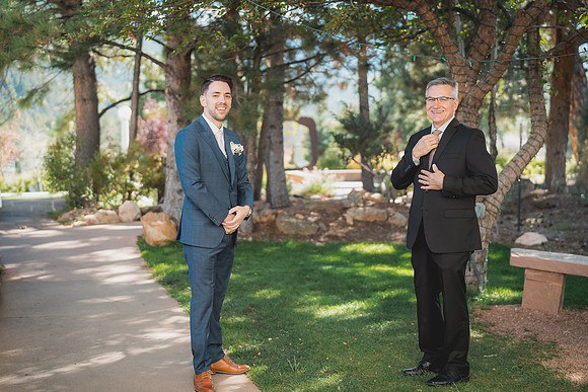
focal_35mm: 51
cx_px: 294
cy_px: 196
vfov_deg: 26.6
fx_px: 831
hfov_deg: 39.0
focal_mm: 50
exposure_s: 1/2500
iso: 1000
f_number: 1.8
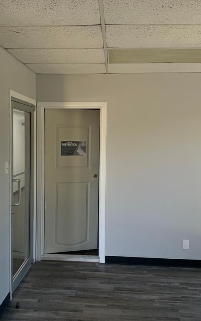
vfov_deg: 52.7
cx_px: 91
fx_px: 324
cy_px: 161
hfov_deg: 34.4
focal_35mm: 37
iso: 64
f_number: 1.8
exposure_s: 1/121
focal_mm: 4.25
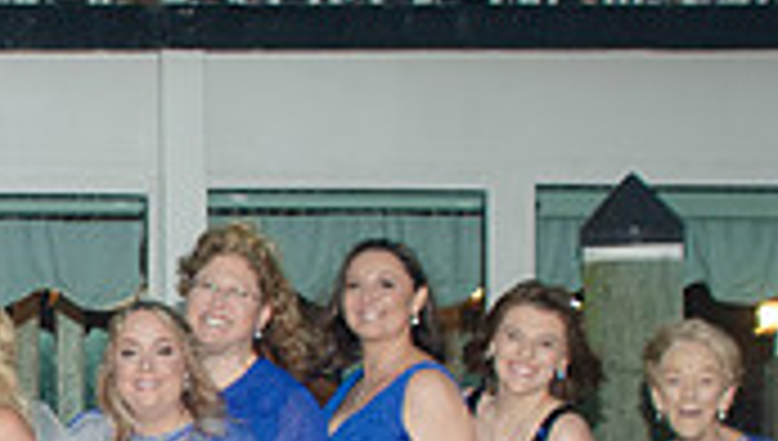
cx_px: -139
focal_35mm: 98
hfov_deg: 20.4
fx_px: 2025
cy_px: 531
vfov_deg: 12.1
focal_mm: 18
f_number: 5
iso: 400
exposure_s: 1/30
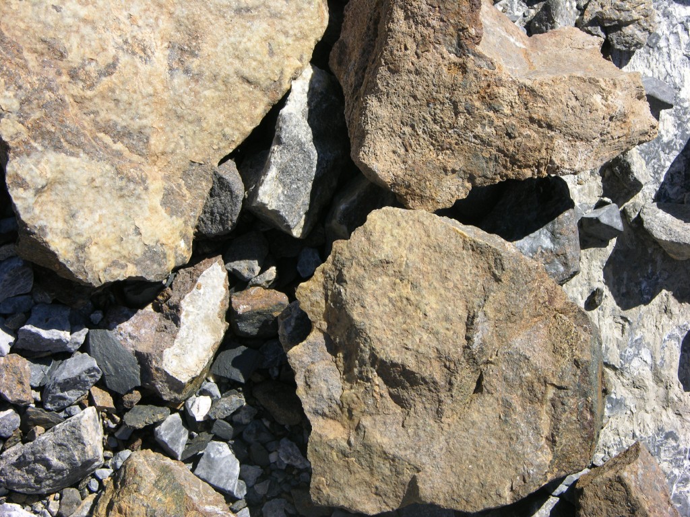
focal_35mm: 100
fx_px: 1993
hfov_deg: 19.6
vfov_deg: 14.8
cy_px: 258
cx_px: 345
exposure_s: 1/257
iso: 50
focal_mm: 25.4
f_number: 4.6
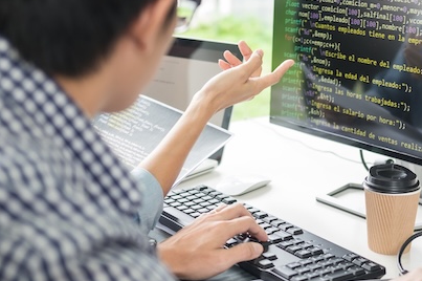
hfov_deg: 25.7
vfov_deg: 17.2
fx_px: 925
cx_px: 246
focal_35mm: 79
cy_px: 133
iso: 250
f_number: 2
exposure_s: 1/125
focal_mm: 35
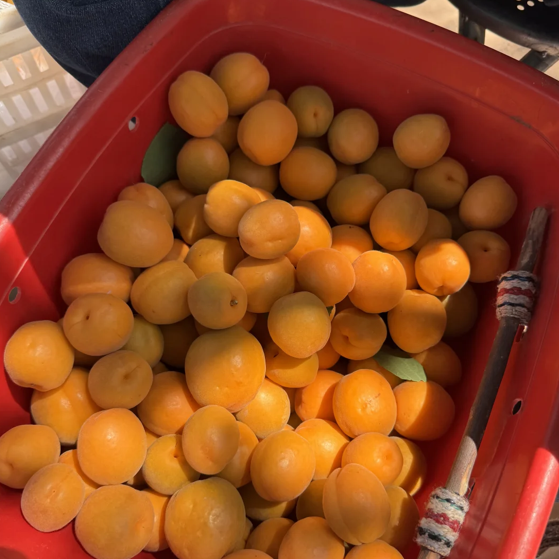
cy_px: 308
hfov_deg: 55.6
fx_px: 530
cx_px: 281
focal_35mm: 29
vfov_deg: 55.5
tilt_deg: -67.9
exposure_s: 1/1238
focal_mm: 6.76
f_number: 1.78
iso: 80
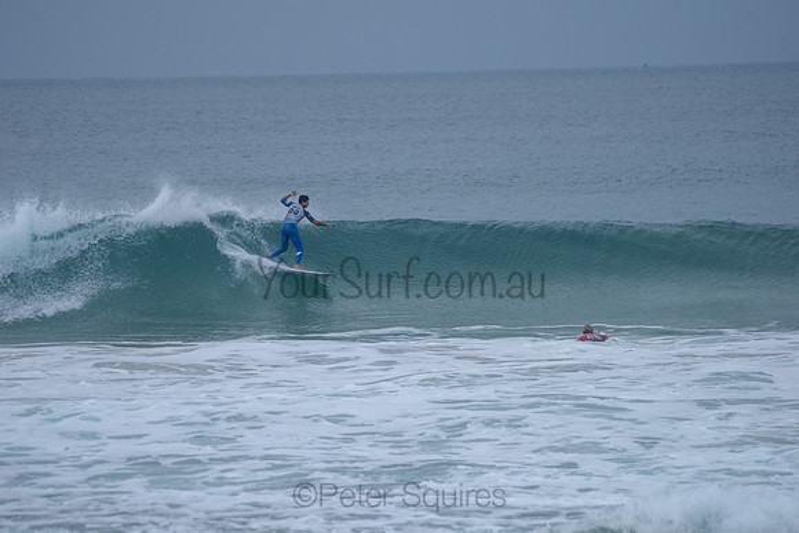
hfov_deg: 6.6
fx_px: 6882
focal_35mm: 310
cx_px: 400
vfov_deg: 4.4
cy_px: 266
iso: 320
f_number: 5.6
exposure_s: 1/2000
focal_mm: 310
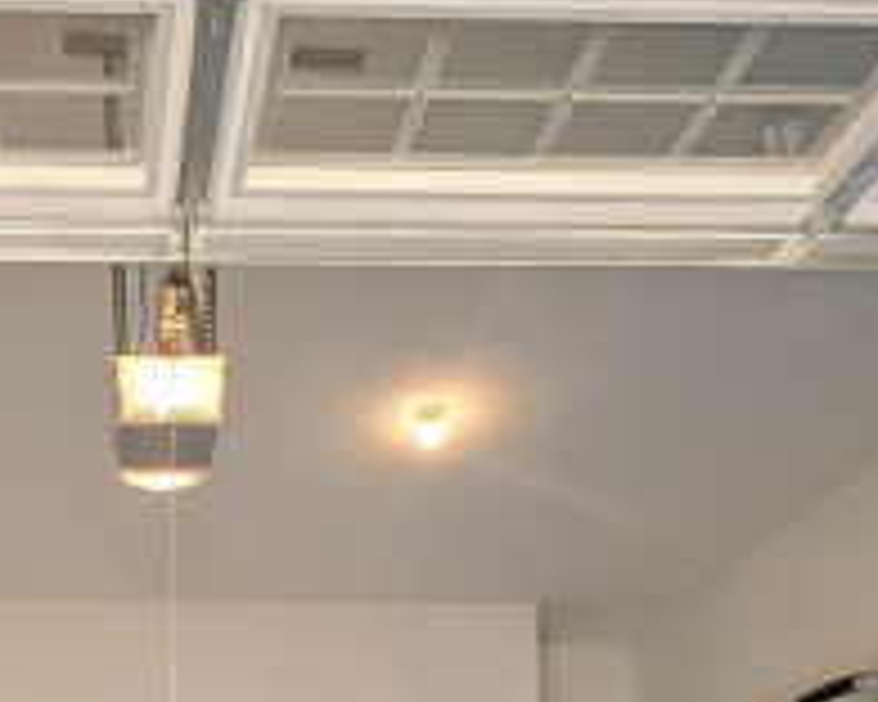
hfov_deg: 42.0
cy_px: 1035
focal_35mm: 40
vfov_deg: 27.1
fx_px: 1039
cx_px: 86
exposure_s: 1/120
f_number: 1.7
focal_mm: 2.02
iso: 71
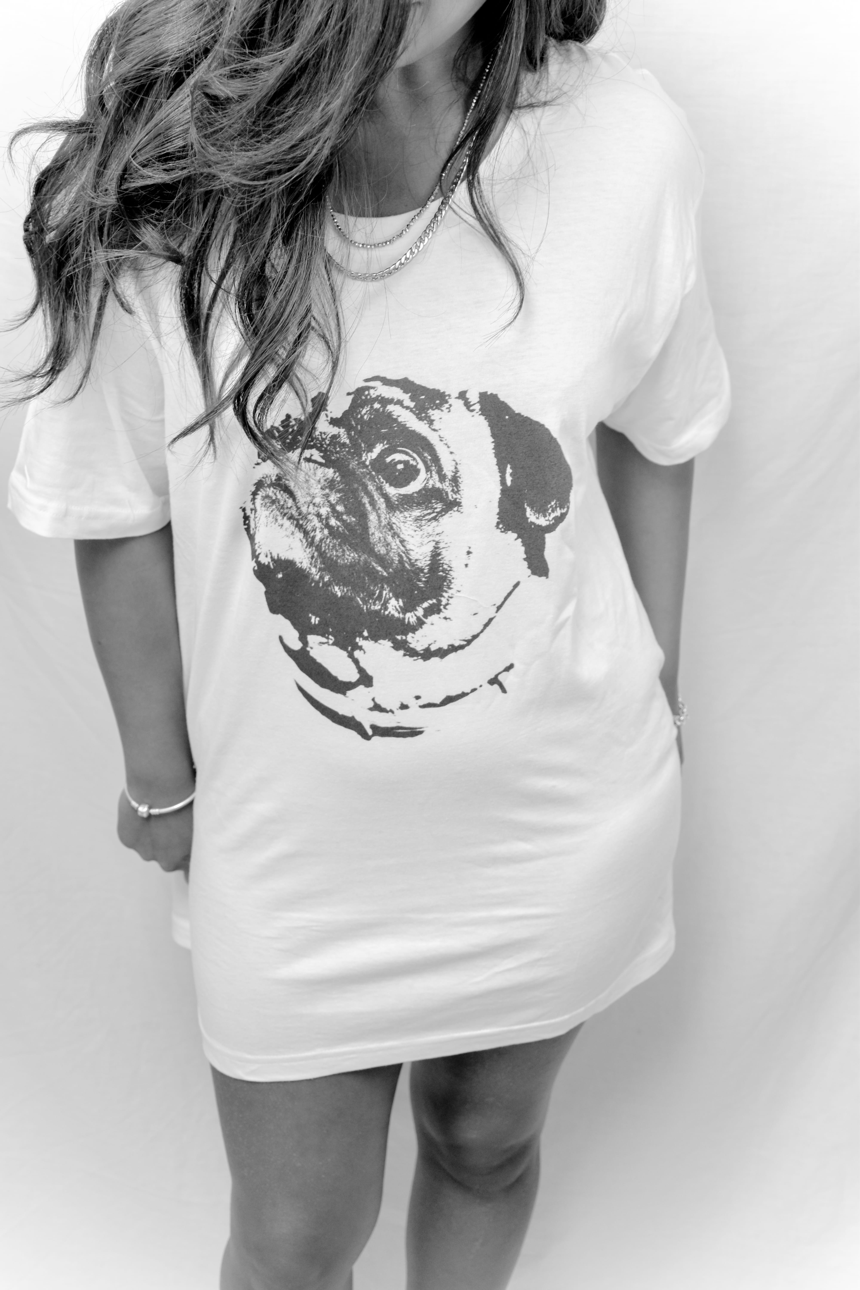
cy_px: 645
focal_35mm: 57
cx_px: 430
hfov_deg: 23.8
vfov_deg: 35.1
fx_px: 2042
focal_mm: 38
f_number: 5
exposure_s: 1/50
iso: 250
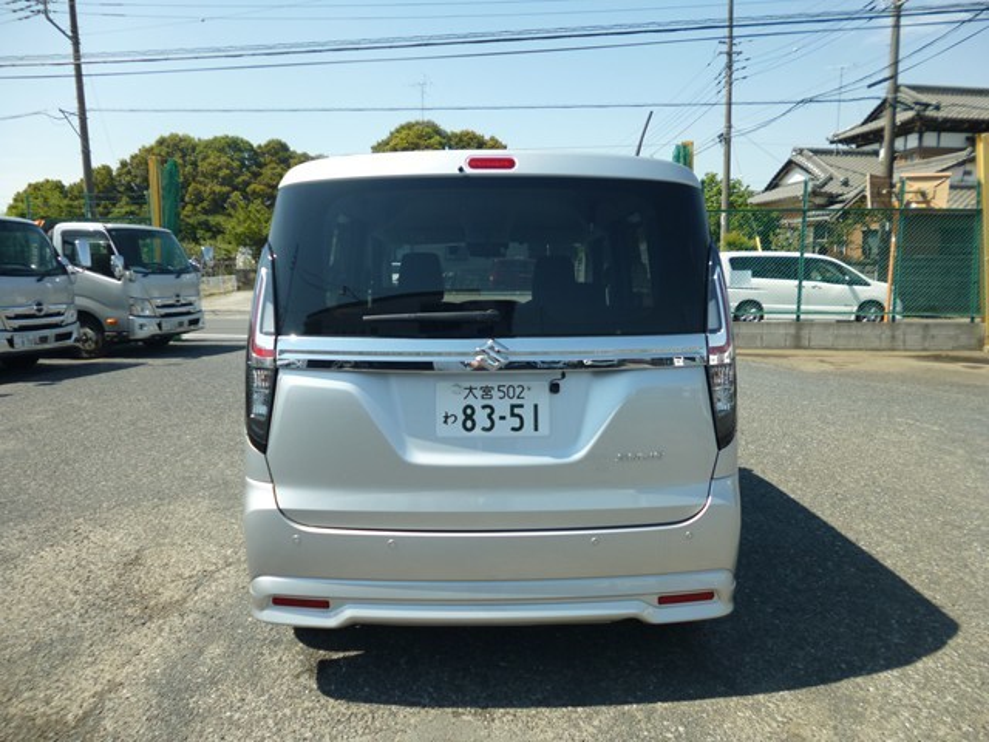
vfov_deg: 56.8
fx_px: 686
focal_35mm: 24
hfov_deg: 71.6
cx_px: 494
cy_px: 371
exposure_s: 1/160
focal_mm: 4.3
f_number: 9
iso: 100
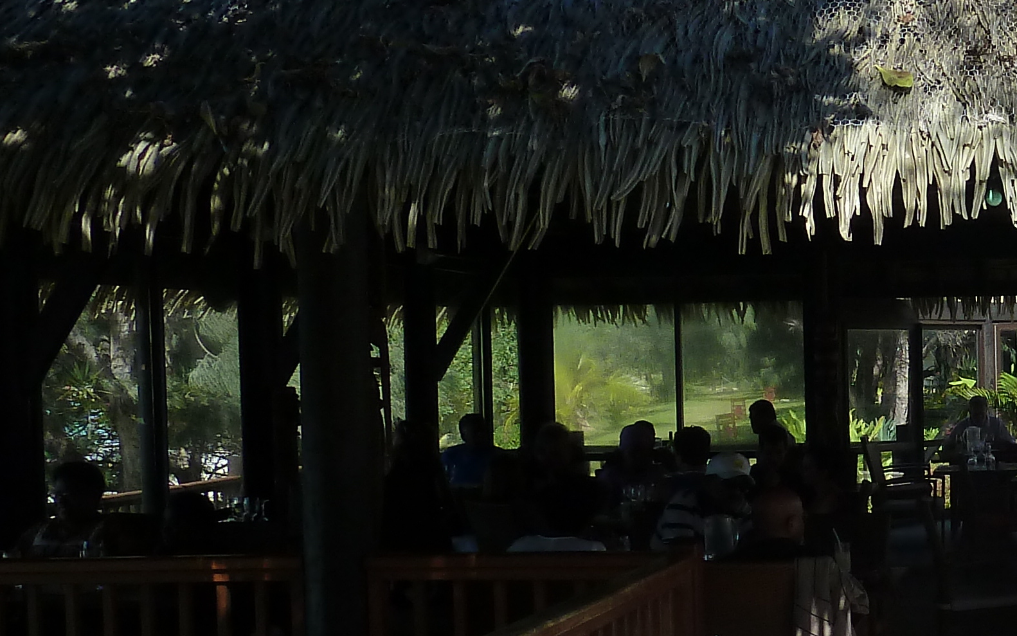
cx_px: 1101
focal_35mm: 67
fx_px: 1857
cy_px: 462
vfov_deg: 19.3
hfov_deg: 28.1
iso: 125
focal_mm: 4.1
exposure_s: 1/500
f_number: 4
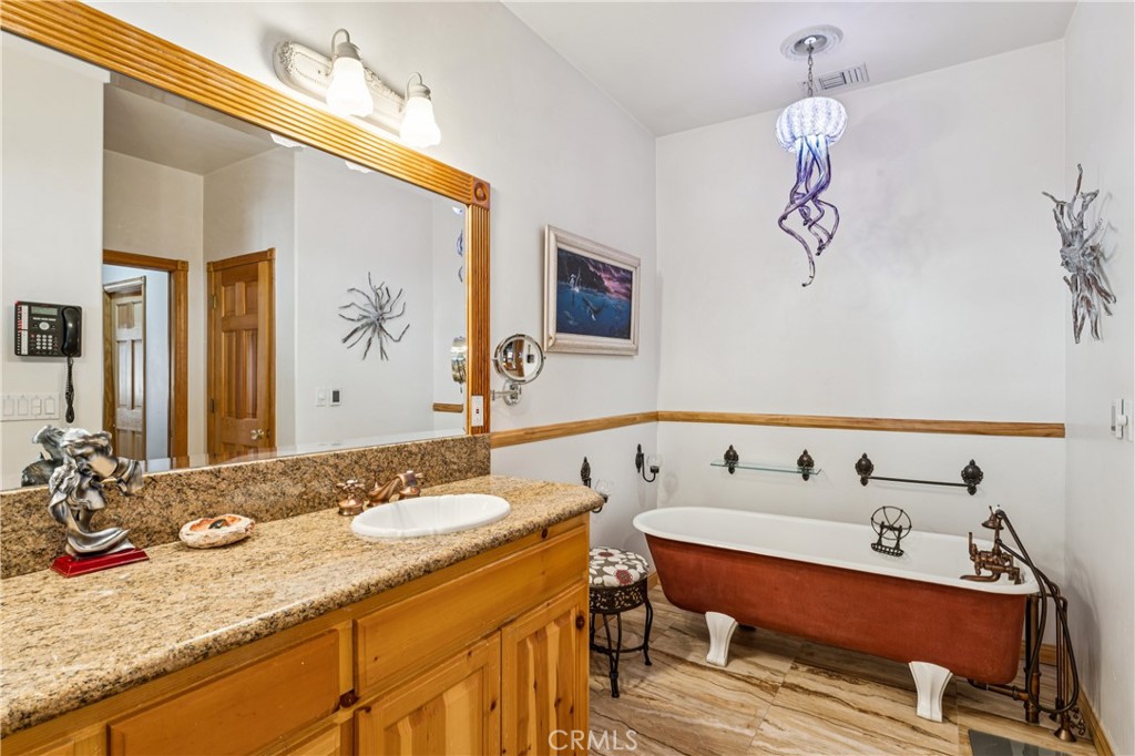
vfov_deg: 66.8
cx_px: 568
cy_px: 378
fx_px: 574
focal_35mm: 18
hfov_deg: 89.4
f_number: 13
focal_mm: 18.2
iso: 100
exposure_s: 1.3
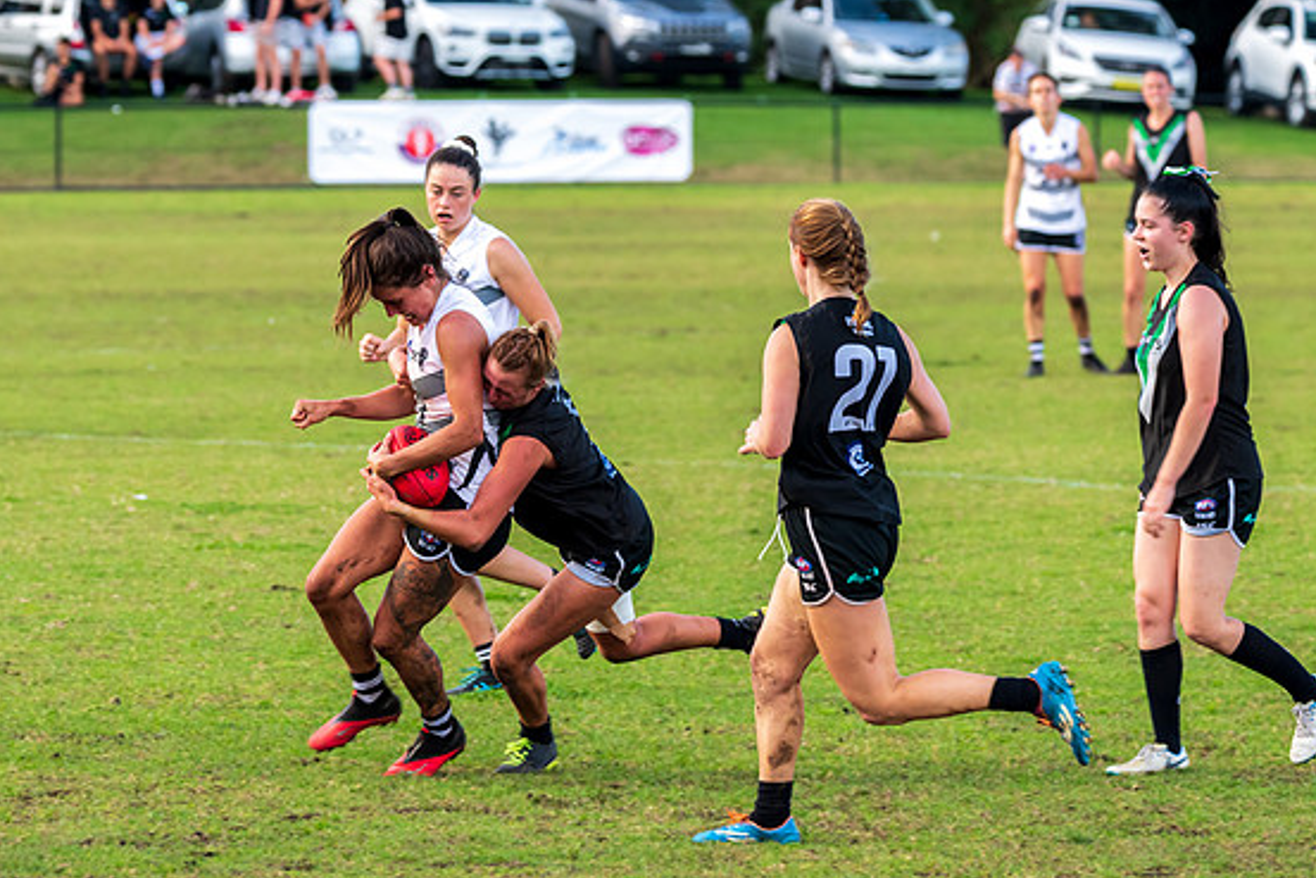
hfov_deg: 6.2
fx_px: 12175
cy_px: 555
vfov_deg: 4.1
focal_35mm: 333
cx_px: 481
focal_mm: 250
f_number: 8
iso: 800
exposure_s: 1/320
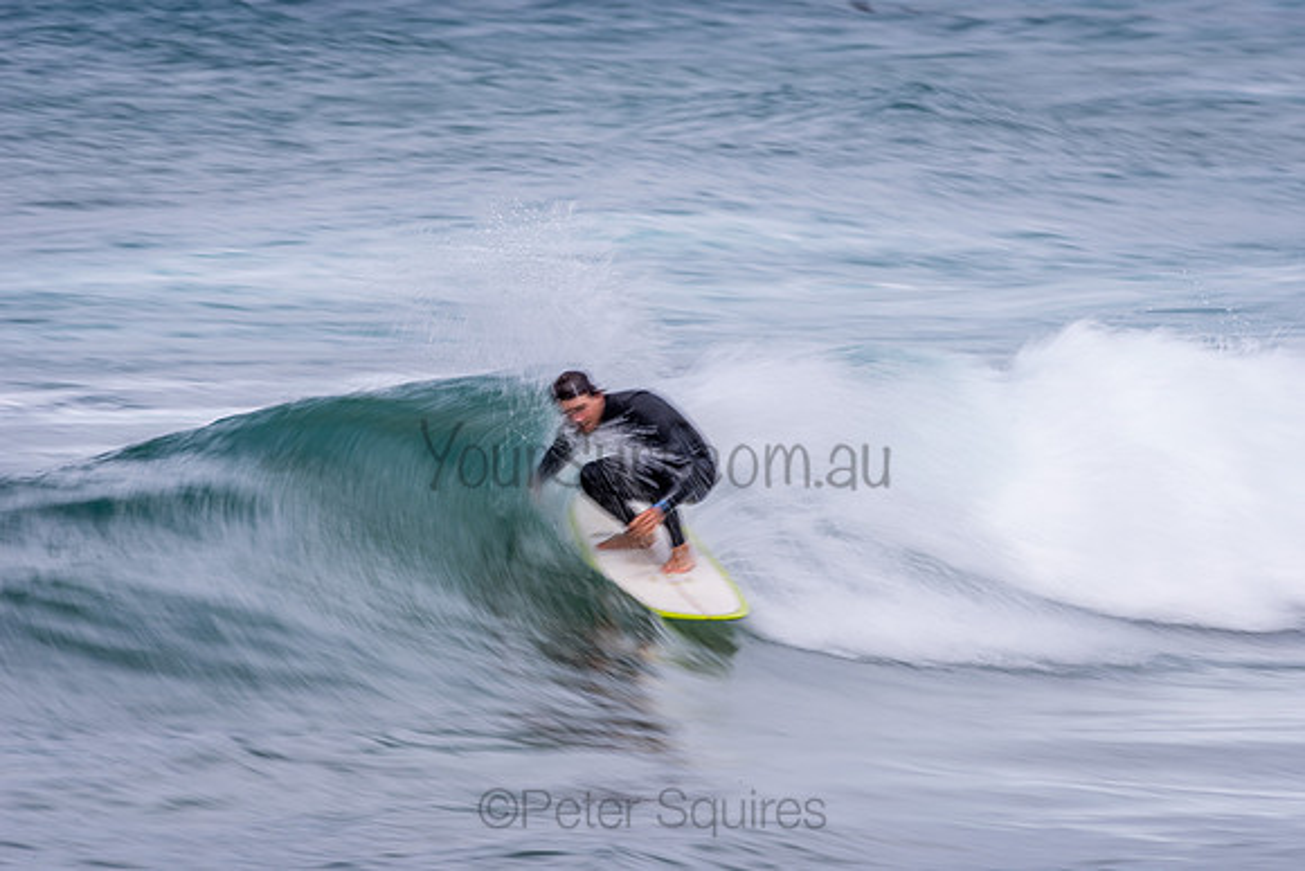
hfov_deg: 4.1
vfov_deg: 2.8
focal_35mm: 500
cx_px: 652
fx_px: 18128
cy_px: 436
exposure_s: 1/20
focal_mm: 500
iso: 64
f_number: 16
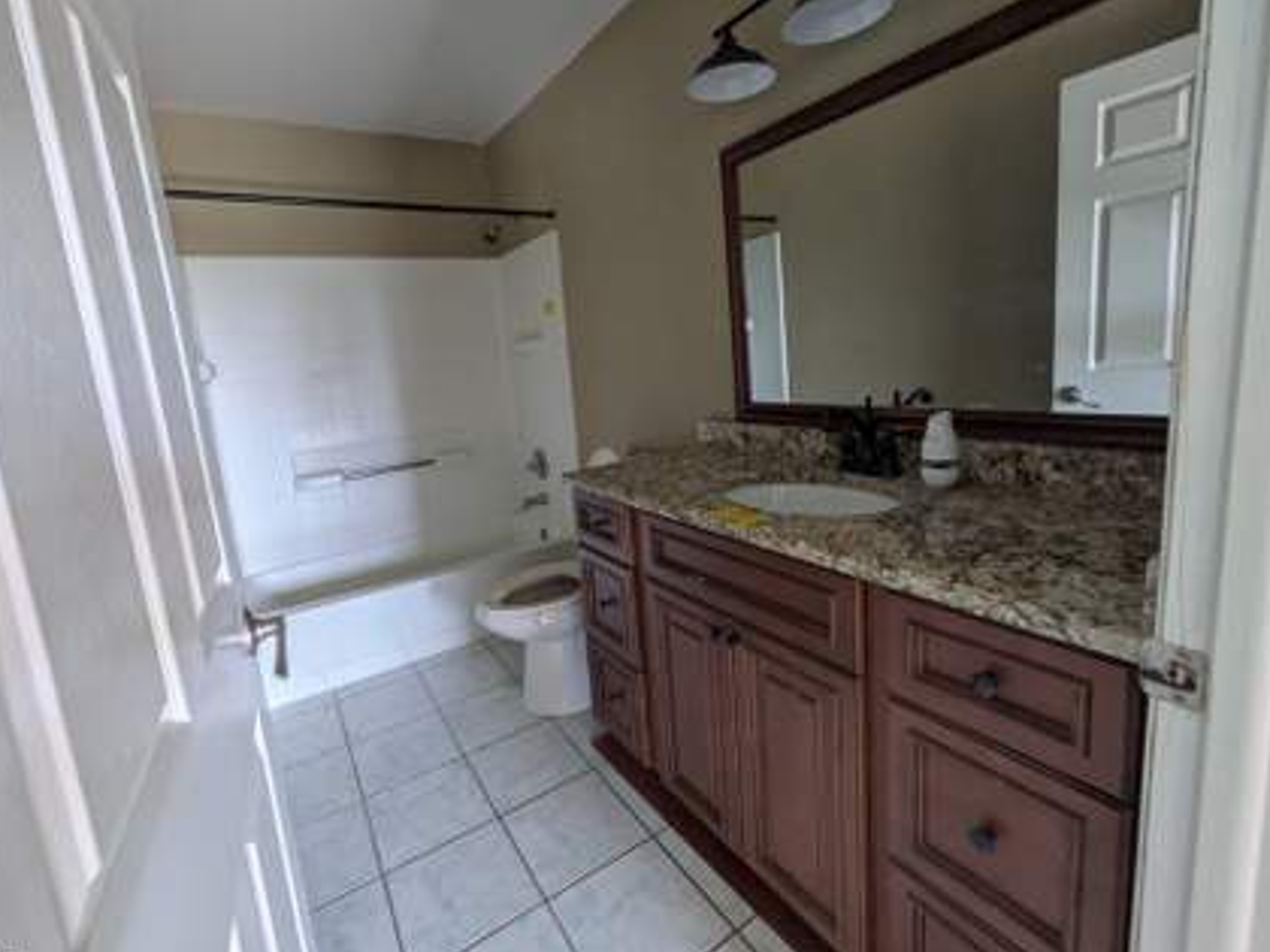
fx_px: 587
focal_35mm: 16
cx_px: 611
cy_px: 444
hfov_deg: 94.5
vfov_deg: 78.0
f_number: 2.2
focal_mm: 1.83
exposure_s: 1/60
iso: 349
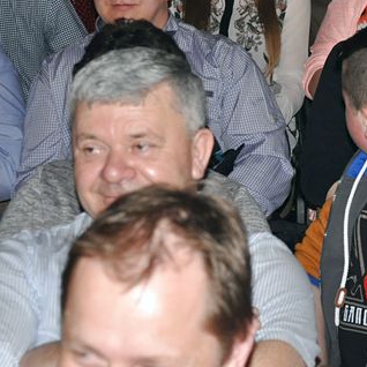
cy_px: 84
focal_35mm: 153
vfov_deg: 11.4
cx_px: 344
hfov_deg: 11.3
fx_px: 1837
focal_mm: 45
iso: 1000
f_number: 4.8
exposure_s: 1/60
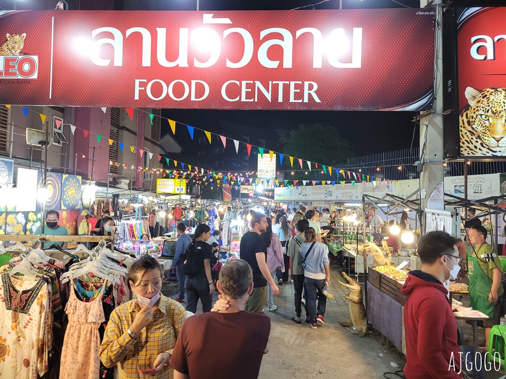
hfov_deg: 67.3
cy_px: 190
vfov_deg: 53.1
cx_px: 253
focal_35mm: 26
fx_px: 380
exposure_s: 1/100
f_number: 1.8
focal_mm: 5.4
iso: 320
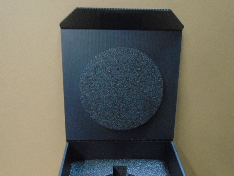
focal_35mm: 26
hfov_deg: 67.3
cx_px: 117
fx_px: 176
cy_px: 88
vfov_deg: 53.1
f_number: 3.2
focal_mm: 4.6
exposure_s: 1/10
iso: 400
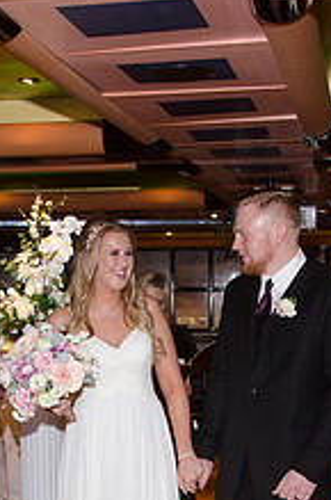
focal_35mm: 80
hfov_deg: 17.0
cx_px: 153
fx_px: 1109
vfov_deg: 24.8
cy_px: 427
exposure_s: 1/60
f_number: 5.6
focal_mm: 26
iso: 400
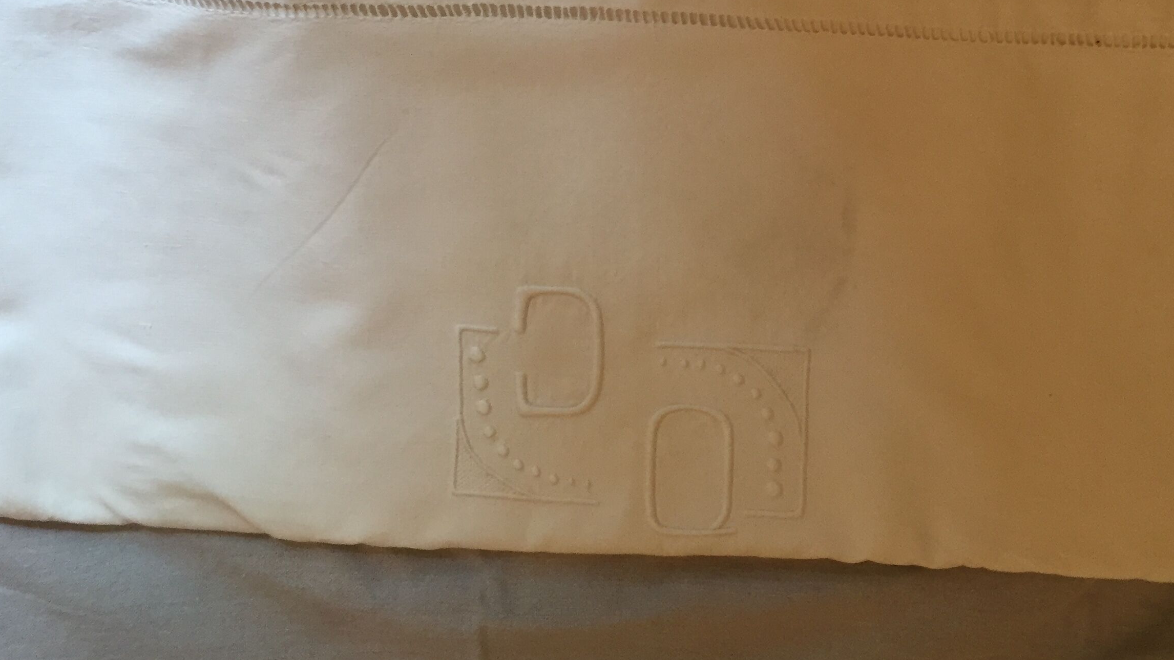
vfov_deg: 26.4
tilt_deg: -71.7
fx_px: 1401
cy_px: 227
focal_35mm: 45
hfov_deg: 45.3
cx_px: 686
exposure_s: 1/33
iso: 160
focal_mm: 4.15
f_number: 2.2
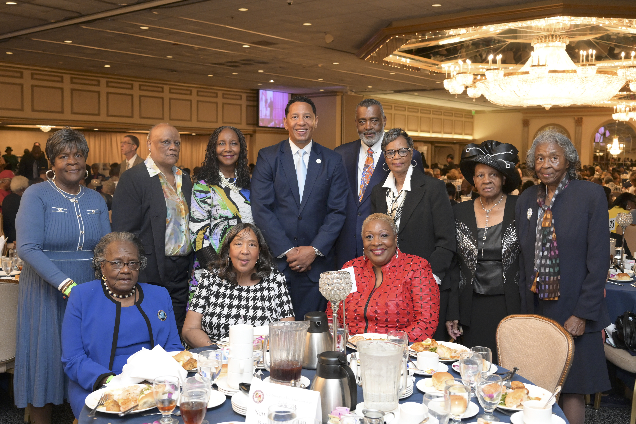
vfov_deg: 36.9
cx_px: 318
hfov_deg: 53.1
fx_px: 636
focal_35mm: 36
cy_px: 212
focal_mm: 24
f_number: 3.5
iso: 2000
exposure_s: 1/200
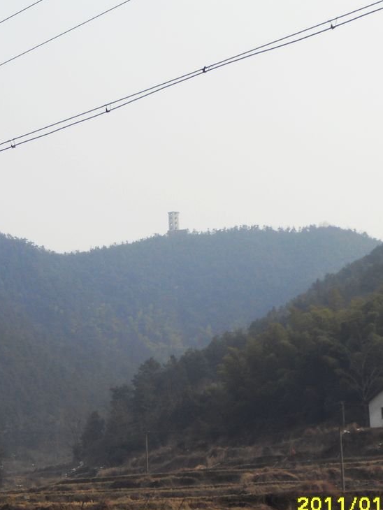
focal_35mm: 115
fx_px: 1696
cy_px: 257
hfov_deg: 12.9
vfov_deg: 17.1
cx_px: 155
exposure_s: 1/250
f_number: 7.3
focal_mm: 11.8
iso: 80
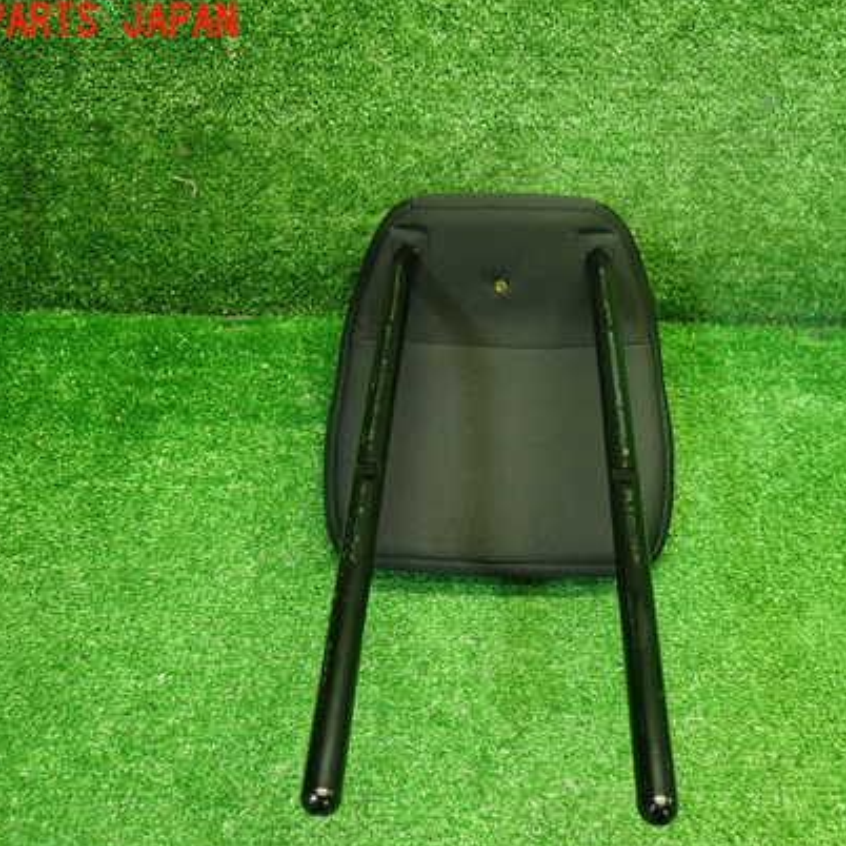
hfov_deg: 49.6
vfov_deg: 49.7
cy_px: 469
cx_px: 486
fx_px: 912
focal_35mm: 33
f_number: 2
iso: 200
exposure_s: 1/30
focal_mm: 4.5
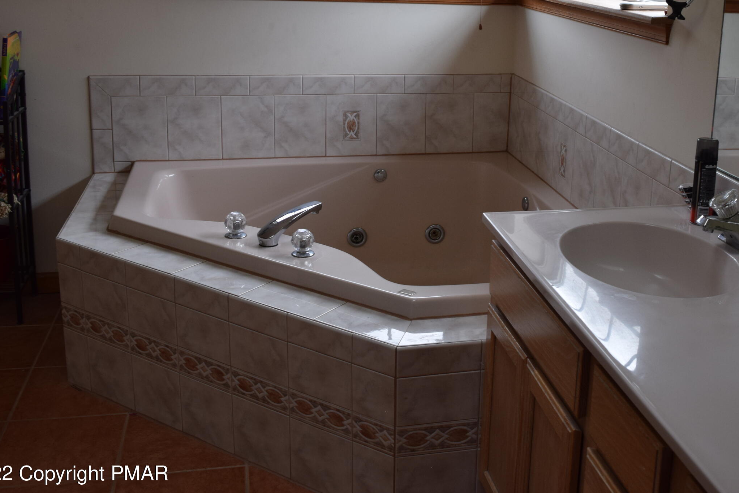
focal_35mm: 44
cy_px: 145
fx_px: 903
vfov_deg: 30.2
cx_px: 493
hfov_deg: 43.9
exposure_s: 1/125
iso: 400
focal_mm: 20
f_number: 5.6
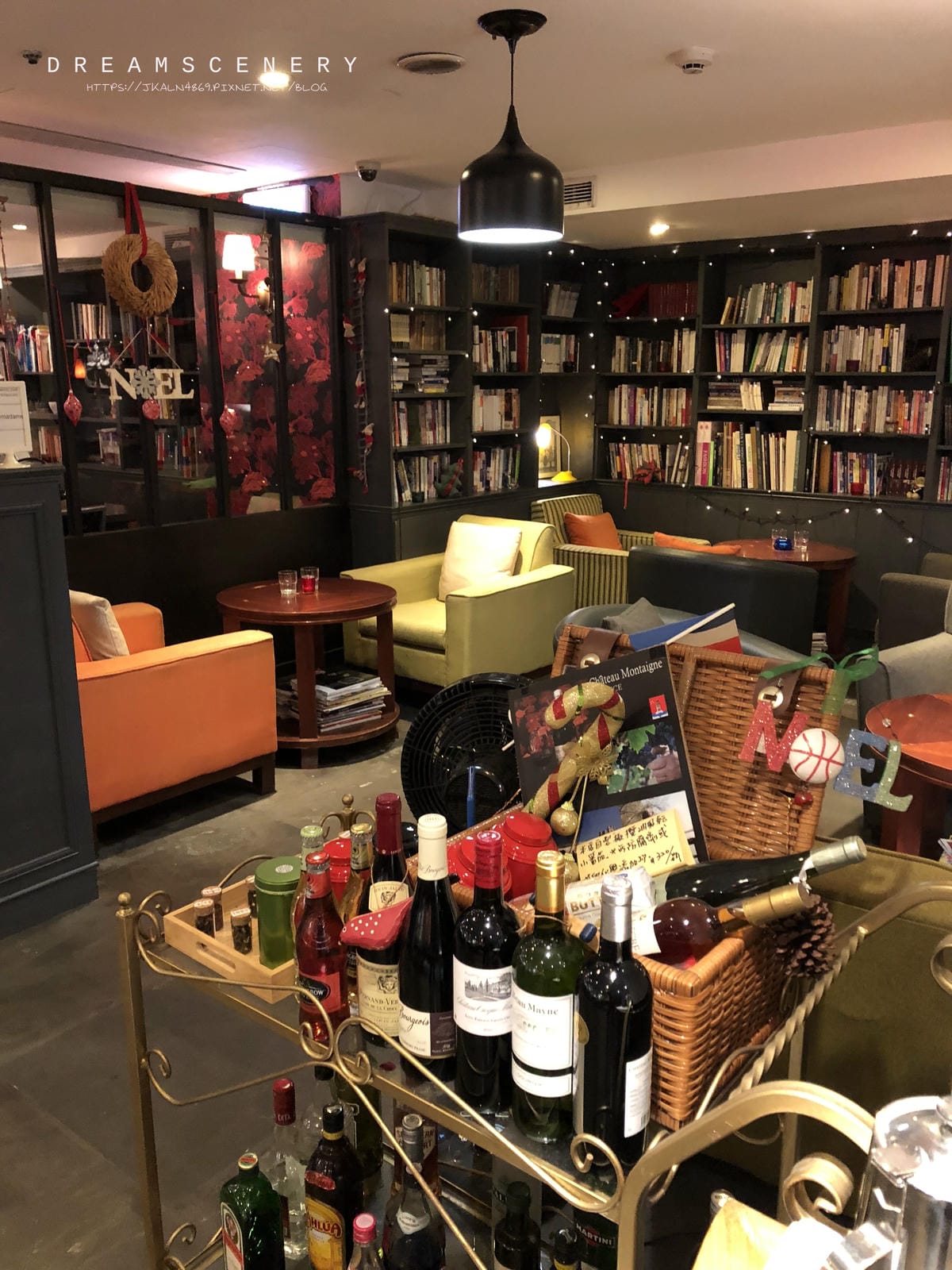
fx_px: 1027
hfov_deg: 49.7
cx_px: 476
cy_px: 635
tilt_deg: -14.5
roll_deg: +0.3
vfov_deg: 63.4
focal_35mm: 28
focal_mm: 3.99
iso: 100
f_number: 1.8
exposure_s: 1/5
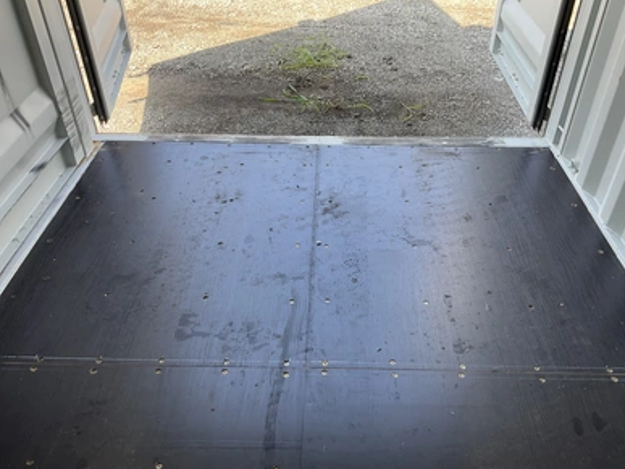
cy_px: 234
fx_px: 541
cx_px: 321
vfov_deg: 46.8
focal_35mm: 30
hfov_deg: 60.0
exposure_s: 1/125
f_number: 1.8
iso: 16
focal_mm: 3
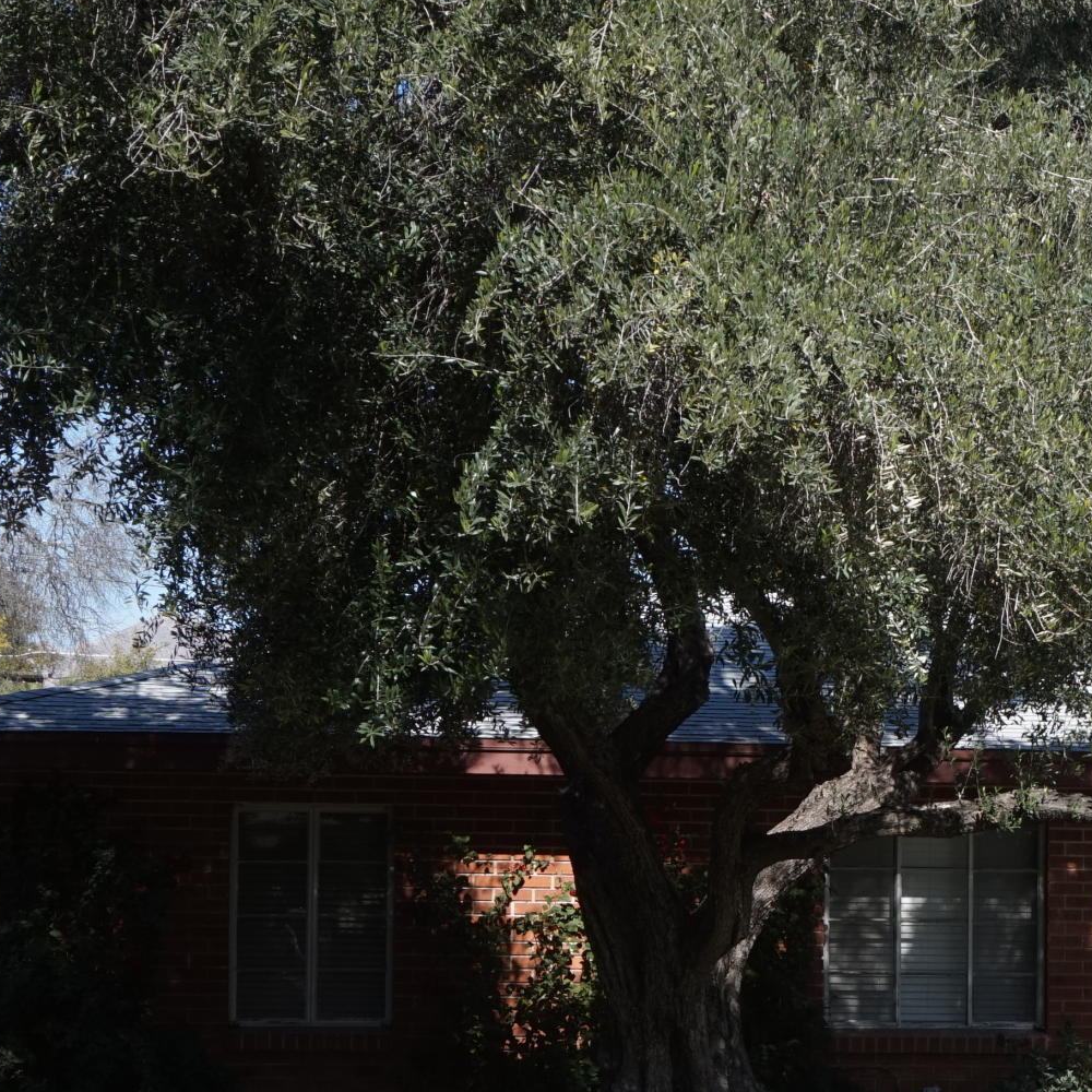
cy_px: 811
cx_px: 1115
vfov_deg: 16.2
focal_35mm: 107
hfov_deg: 15.9
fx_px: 3819
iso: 100
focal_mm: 28
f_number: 8
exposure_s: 1/250
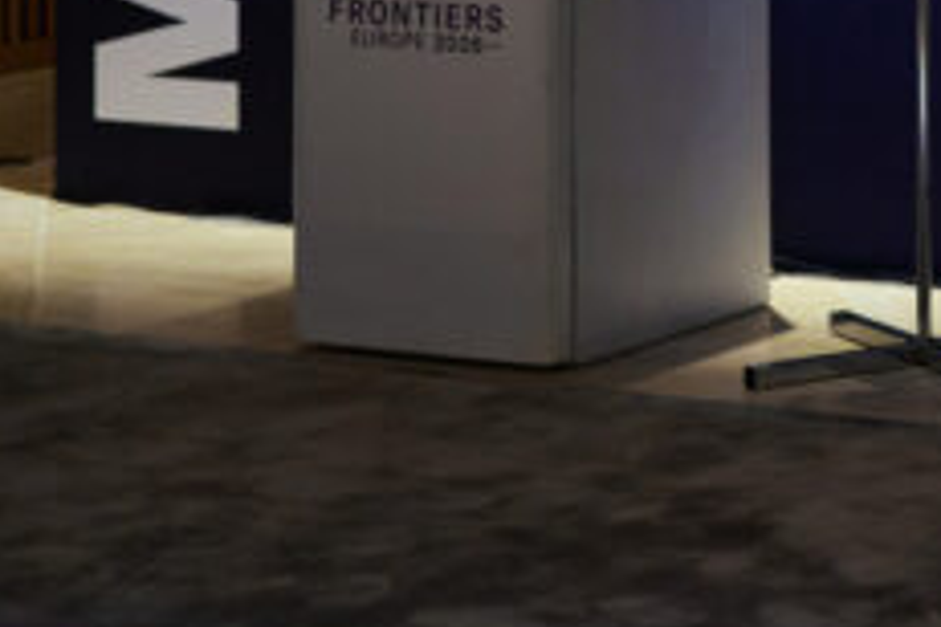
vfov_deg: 8.6
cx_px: 1621
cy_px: -430
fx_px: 4051
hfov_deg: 12.3
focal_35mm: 155
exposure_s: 1/200
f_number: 2
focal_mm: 35
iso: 1250
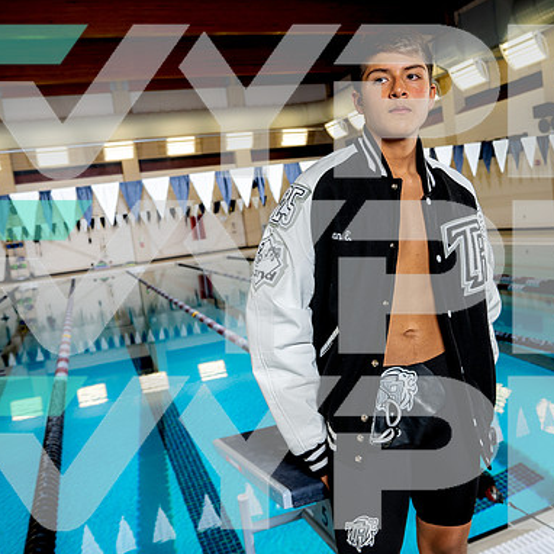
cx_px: 310
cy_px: 278
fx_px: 561
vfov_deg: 52.5
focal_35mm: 31
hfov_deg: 52.4
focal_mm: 24
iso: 320
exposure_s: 1/250
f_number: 5.6
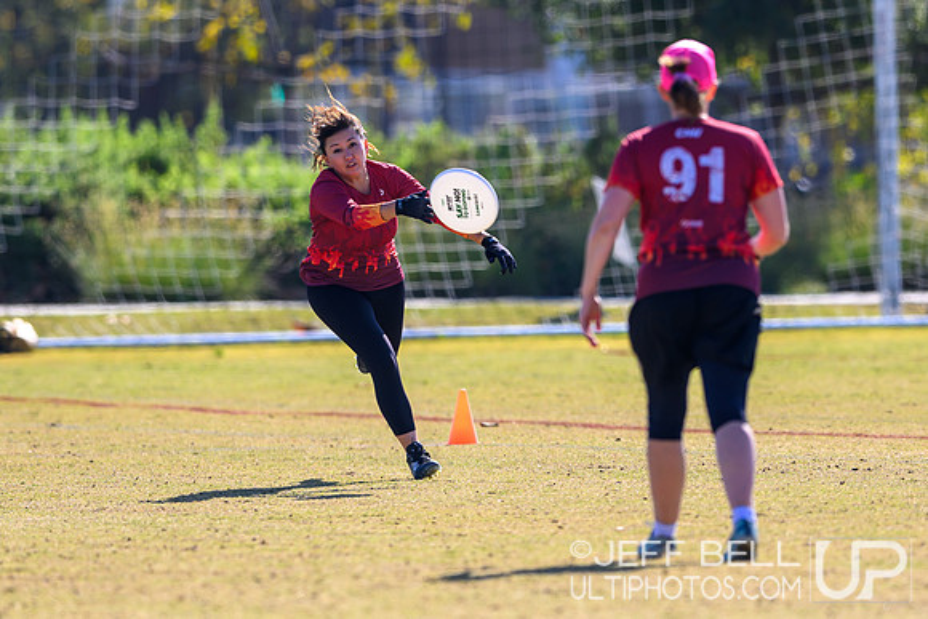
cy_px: 293
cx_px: 493
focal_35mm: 868
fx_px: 22388
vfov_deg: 1.6
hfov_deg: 2.4
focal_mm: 400
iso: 100
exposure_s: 1/1250
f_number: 3.2
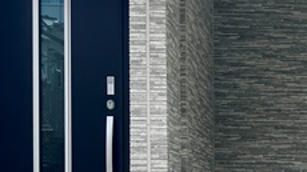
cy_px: 197
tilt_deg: +1.6
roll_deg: +1.6
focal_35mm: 101
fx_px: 822
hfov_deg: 20.0
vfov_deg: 11.8
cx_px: 359
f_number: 1.8
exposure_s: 1/486
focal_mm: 3.99
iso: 32
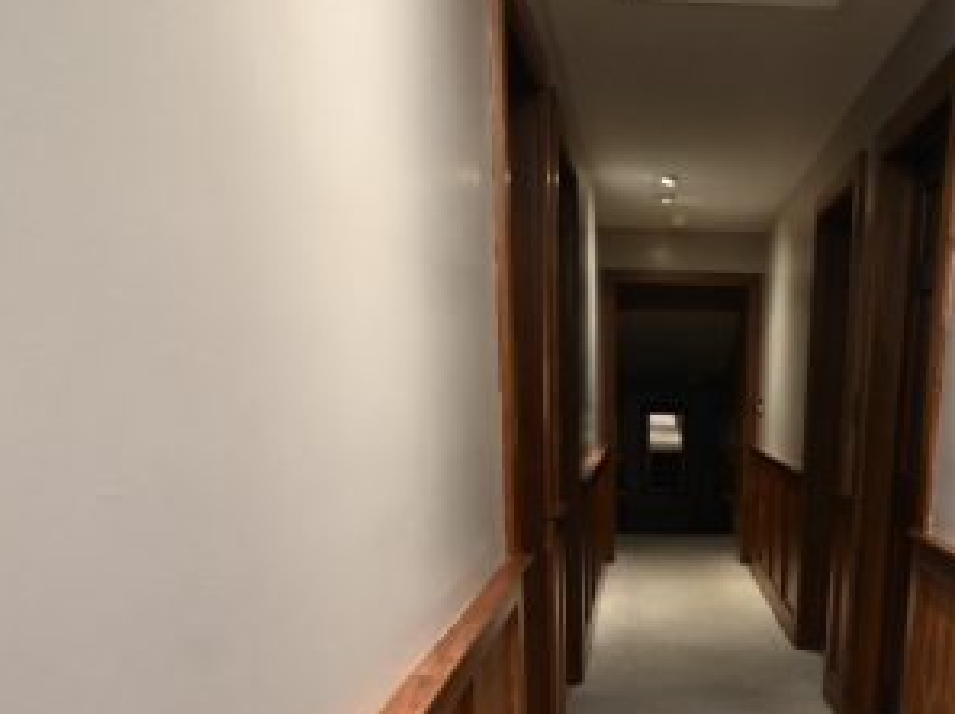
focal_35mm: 34
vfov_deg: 39.0
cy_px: 630
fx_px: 937
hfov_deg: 52.7
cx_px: 658
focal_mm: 14
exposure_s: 1/60
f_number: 4
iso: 1250
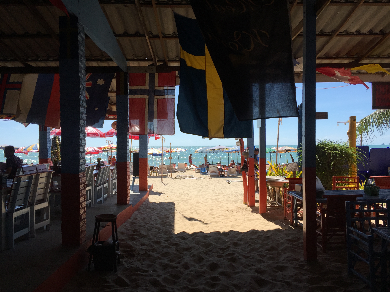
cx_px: 195
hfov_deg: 61.7
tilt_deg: +0.7
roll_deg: +0.2
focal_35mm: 29
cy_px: 146
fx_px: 327
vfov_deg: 48.2
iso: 32
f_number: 2.2
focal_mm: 4.15
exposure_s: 1/1883
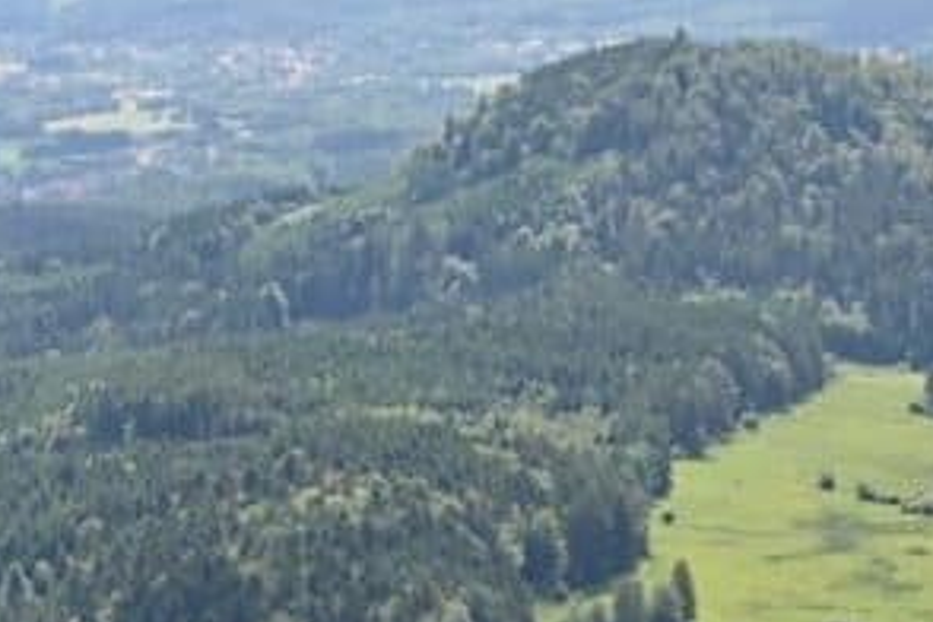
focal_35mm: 129
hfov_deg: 14.8
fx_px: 3343
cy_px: 471
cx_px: 1406
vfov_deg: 10.6
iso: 100
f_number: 6.3
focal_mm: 37
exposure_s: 1/320
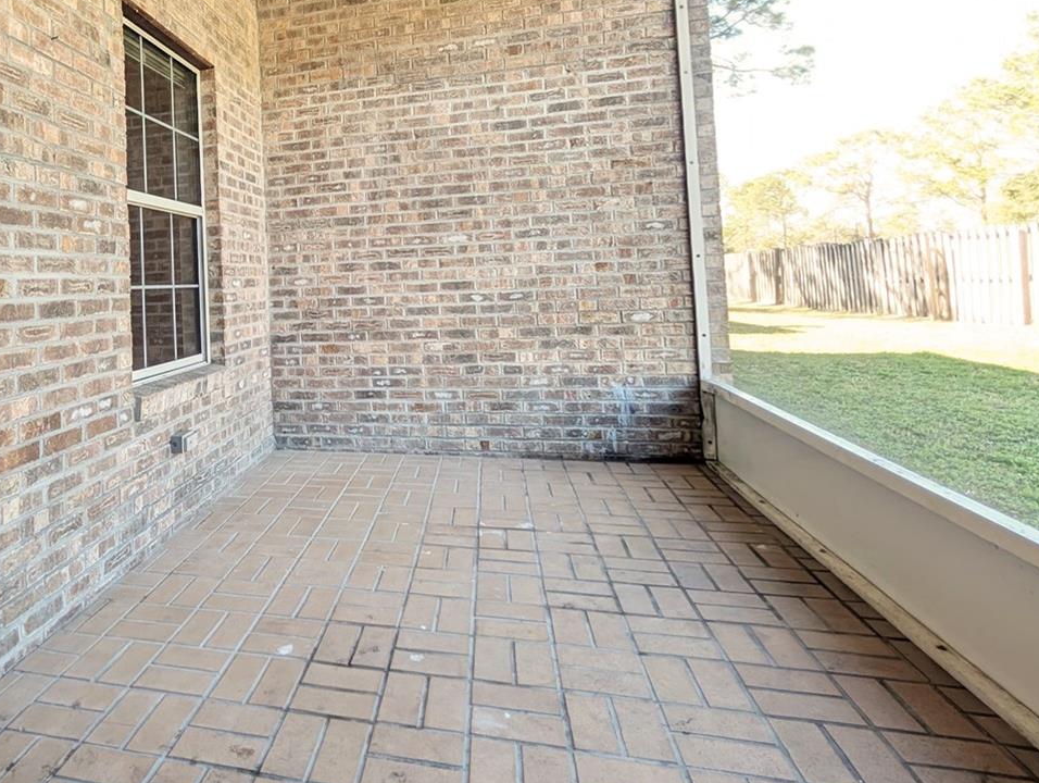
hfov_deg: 77.4
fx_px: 601
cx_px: 300
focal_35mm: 20
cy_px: 262
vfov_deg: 64.4
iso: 160
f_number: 1.7
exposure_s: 1/250
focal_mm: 2.02
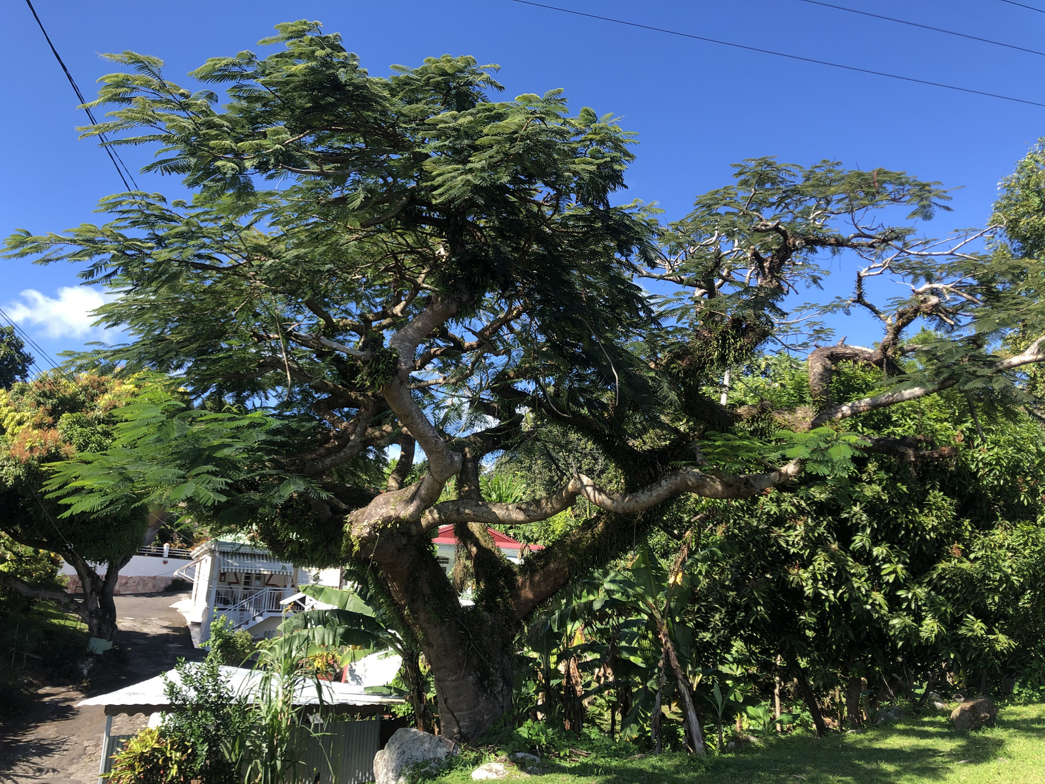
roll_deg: -1.0
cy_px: 392
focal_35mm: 28
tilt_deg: +15.1
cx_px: 522
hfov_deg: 63.4
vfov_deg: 49.7
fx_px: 845
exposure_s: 1/607
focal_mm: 4
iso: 20
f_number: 1.8
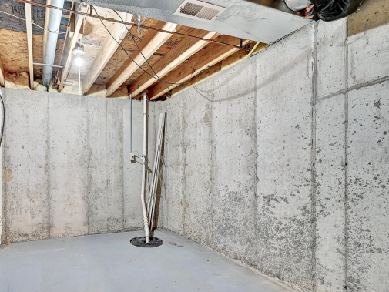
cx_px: 110
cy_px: 170
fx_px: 225
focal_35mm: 20
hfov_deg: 77.2
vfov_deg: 65.6
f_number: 8
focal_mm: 14
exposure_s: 1.6
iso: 250
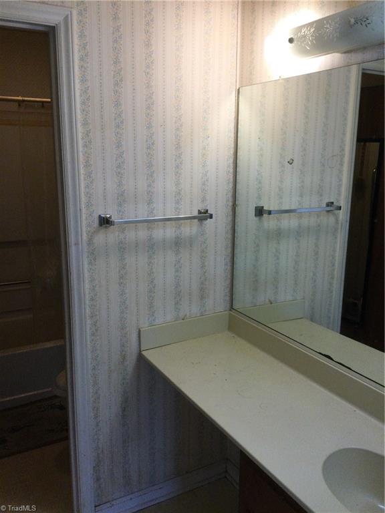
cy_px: 256
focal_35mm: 31
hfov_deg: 45.4
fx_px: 460
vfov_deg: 58.4
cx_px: 192
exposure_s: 1/30
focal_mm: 3.3
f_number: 2.4
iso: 32
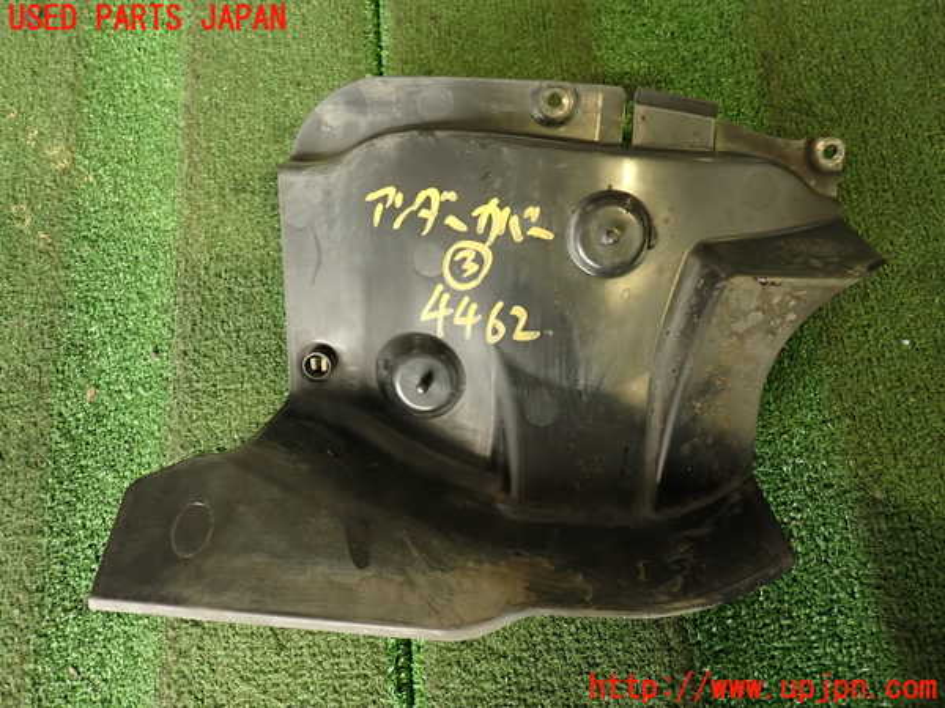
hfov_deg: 69.4
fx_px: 682
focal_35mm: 25
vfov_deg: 54.9
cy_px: 354
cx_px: 472
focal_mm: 4.5
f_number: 2
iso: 250
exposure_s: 1/30
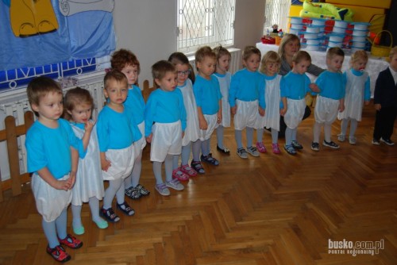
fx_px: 397
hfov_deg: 53.1
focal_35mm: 36
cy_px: 132
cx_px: 198
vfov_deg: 36.9
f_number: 4
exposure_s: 1/60
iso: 200
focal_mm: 24
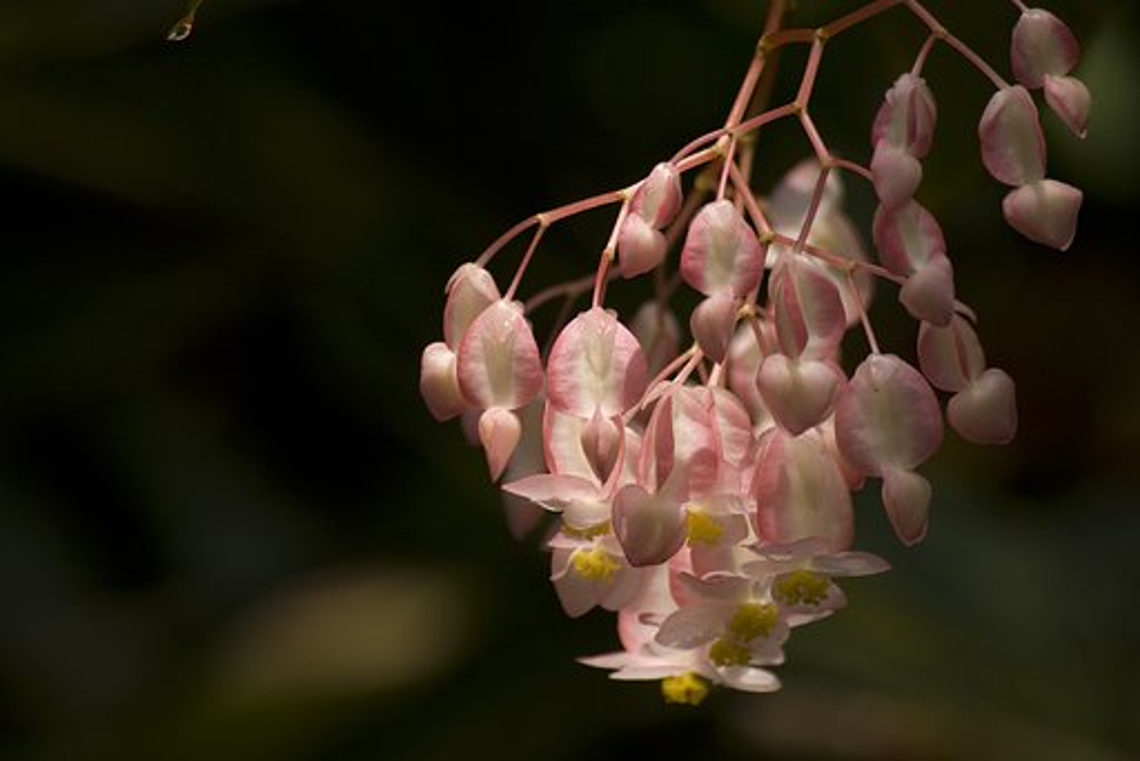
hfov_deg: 6.9
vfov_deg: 4.6
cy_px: 380
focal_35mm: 300
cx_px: 570
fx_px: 9505
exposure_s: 1/350
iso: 200
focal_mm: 200
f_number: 6.7
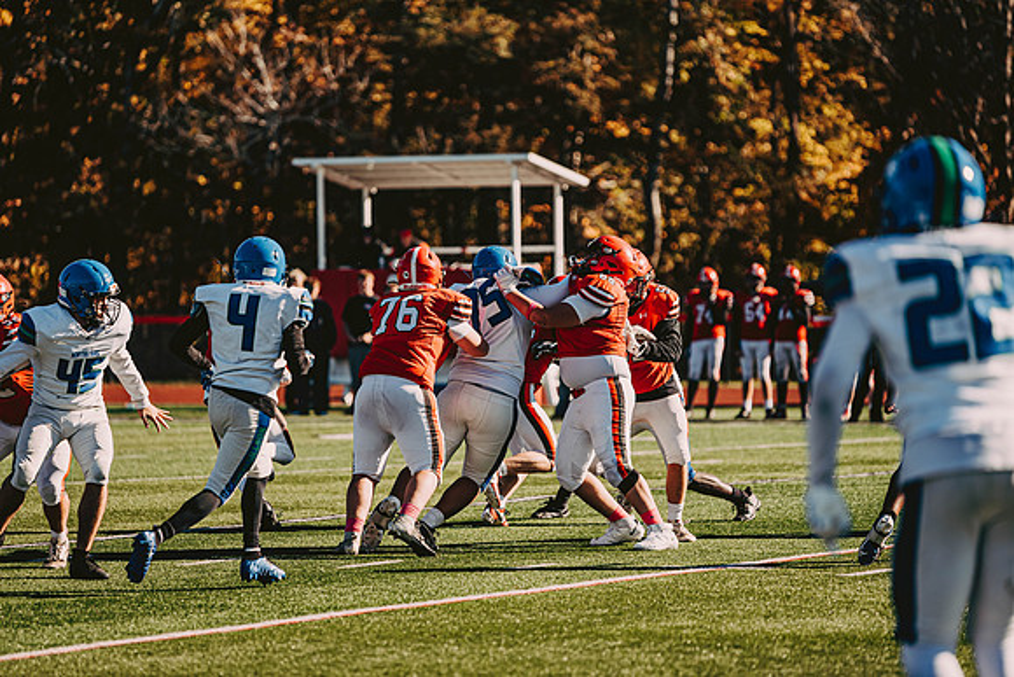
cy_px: 338
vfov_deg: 6.9
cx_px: 507
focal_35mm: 200
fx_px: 5634
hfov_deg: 10.3
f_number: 3.2
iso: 250
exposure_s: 1/3200
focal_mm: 200
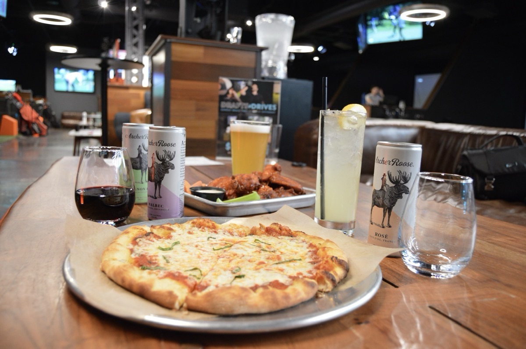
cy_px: 174
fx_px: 394
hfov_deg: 67.4
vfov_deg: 47.9
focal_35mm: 27
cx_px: 263
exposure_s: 1/15
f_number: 3.5
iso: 800
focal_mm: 18
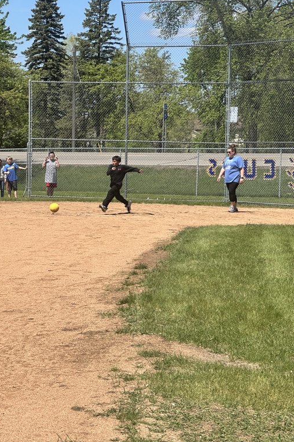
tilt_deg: -3.0
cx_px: 13
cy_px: 219
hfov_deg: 12.6
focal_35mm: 108
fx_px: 1323
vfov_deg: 18.9
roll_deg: -1.3
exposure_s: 1/861
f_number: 2.8
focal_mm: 9
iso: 32
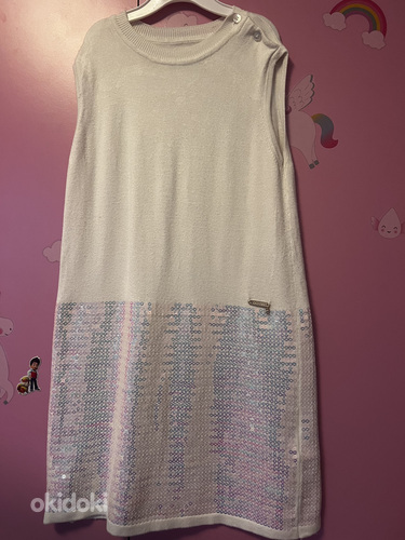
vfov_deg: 67.3
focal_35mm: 26
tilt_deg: -0.8
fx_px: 406
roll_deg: -1.1
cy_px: 270
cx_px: 202
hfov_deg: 53.1
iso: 160
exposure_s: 1/50
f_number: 1.5
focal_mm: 5.7
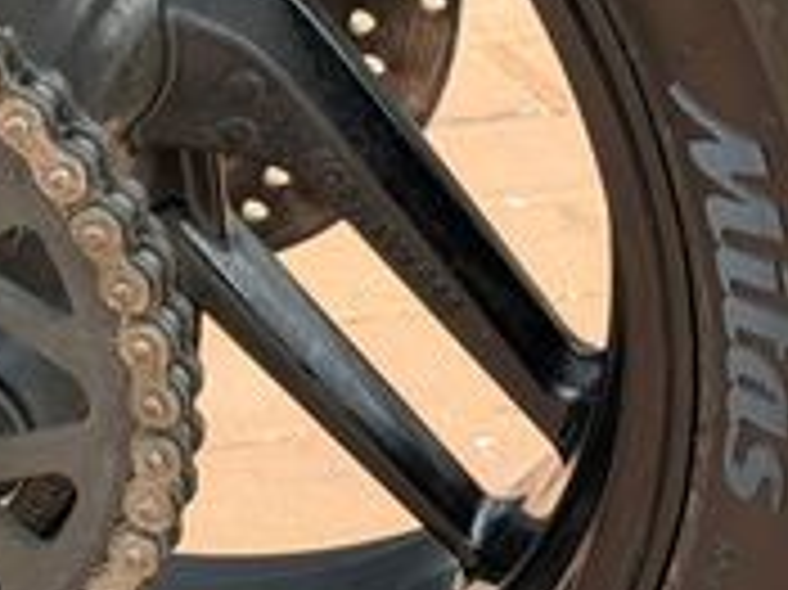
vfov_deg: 8.4
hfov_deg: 11.0
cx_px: -144
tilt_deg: -18.8
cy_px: 117
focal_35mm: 176
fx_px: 4004
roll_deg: +2.3
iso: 100
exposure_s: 1/615
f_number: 1.78
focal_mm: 6.76
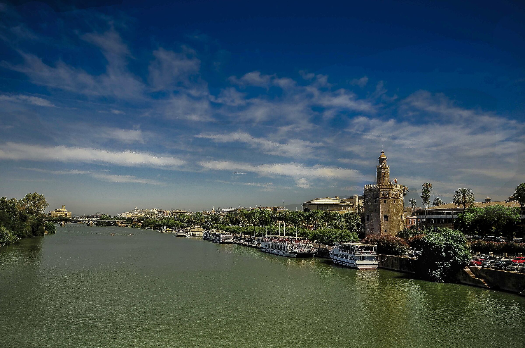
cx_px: 262
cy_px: 174
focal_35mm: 27
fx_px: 393
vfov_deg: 47.8
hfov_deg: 67.4
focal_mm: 18
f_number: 8
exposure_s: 1/1000
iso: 200
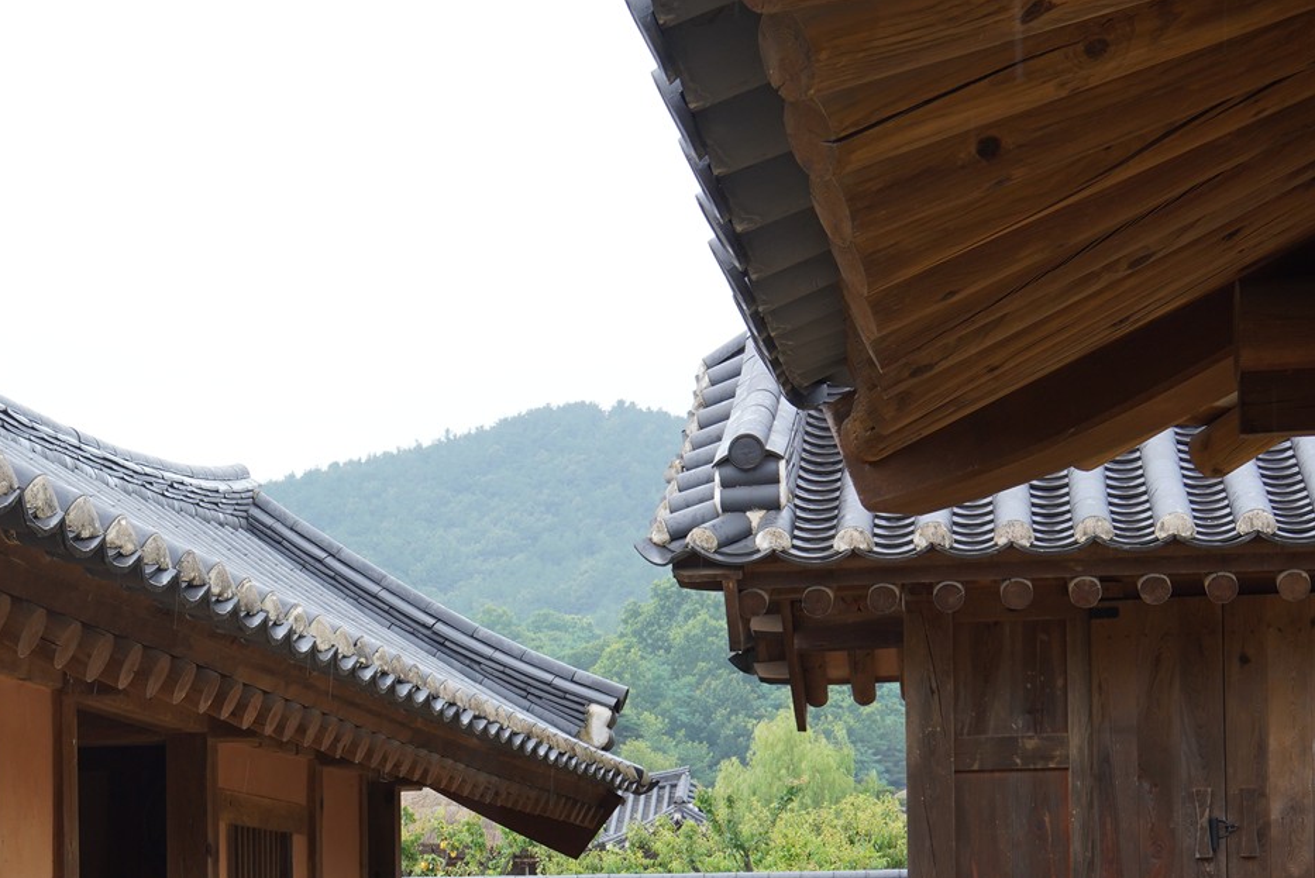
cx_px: 110
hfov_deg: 26.0
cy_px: 934
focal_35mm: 75
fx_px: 2741
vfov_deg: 17.6
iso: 200
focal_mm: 35
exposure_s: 1/80
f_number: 9
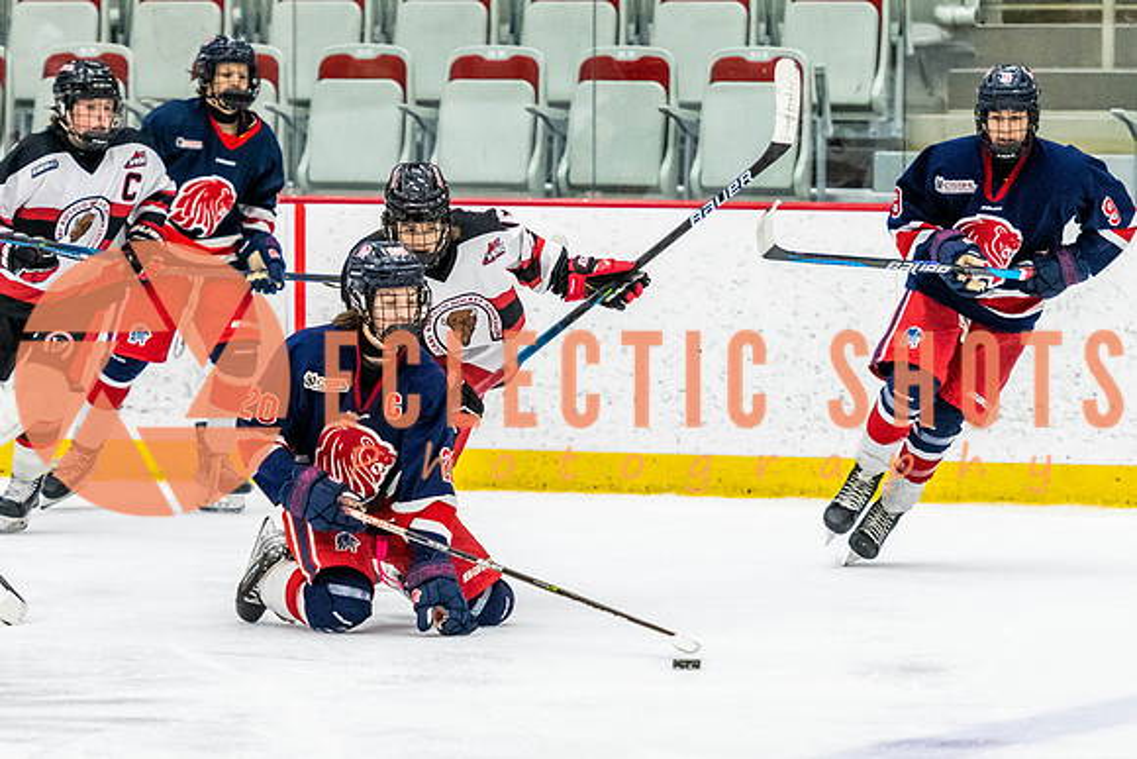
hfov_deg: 7.5
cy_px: 462
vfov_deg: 5.0
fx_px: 8691
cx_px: 325
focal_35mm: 275
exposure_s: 1/640
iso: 2800
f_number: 2.8
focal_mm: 140
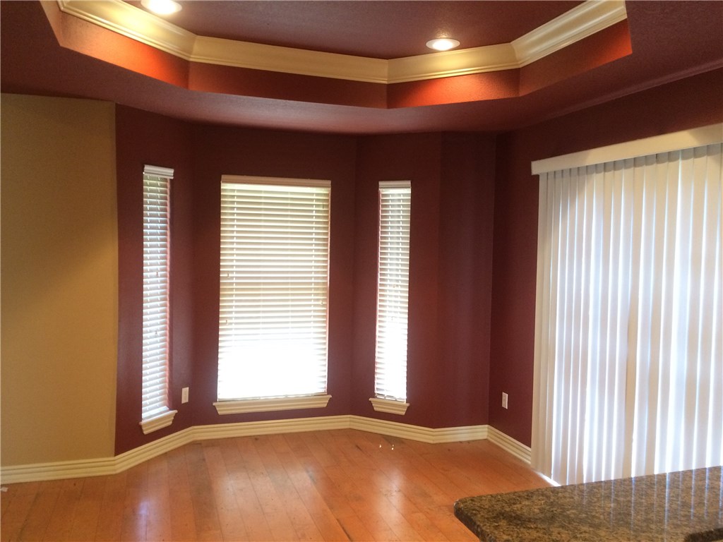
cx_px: 362
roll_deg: -0.4
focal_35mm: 29
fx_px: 606
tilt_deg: -1.7
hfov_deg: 61.7
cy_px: 271
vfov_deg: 48.2
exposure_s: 1/30
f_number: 2.2
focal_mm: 4.15
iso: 200
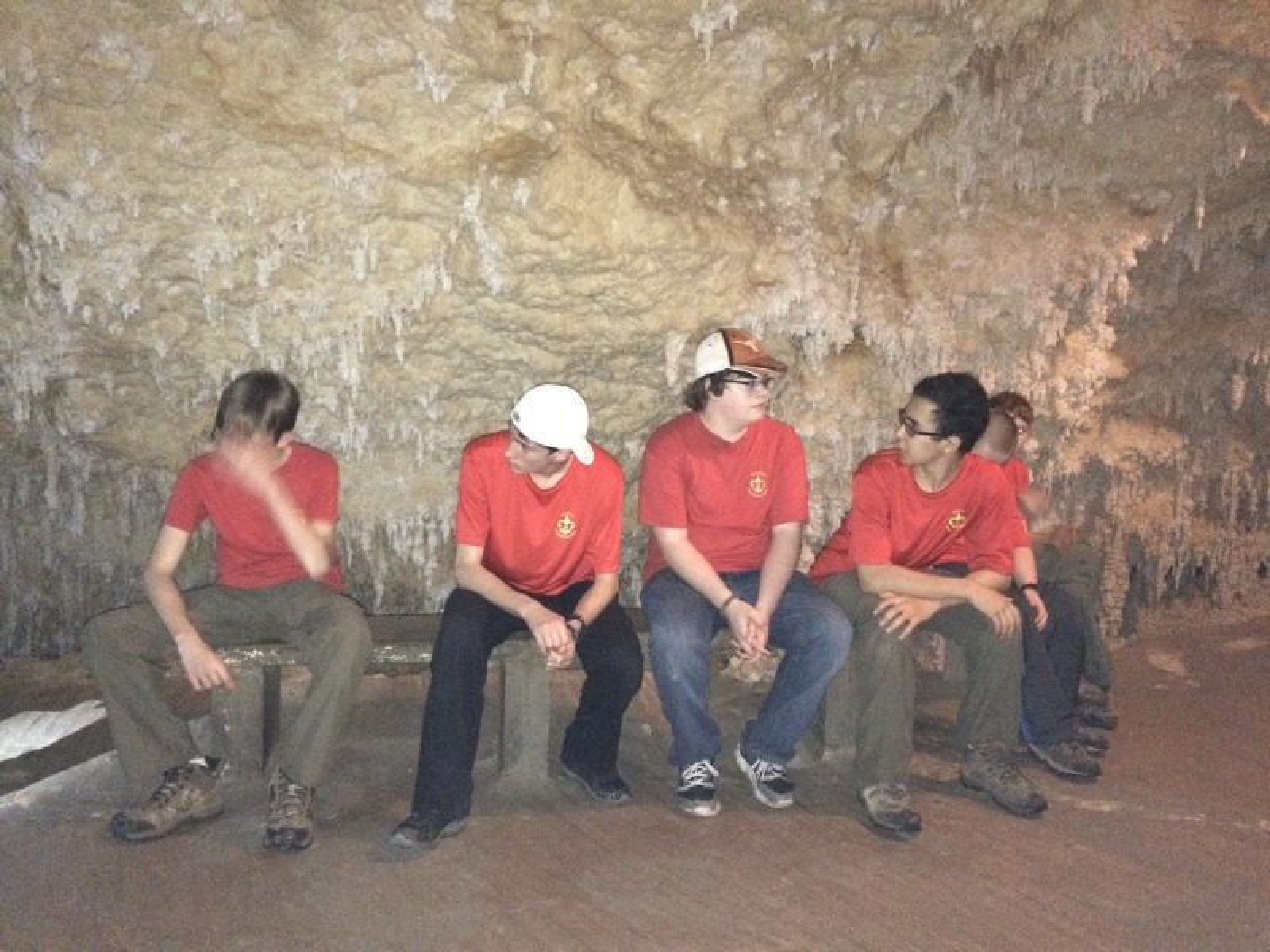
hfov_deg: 61.7
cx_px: 635
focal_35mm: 29
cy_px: 476
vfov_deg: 48.2
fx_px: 1064
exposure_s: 1/16
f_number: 2.2
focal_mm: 4.15
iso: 1250
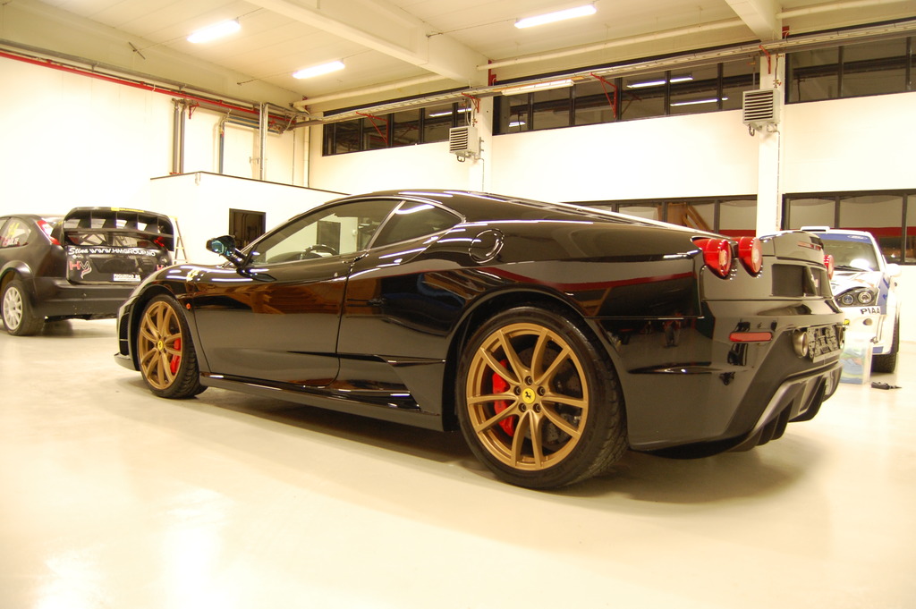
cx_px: 458
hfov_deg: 67.4
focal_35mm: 27
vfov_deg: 47.9
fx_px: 686
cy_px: 304
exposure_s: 1/20
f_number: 3.5
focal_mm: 18
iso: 800
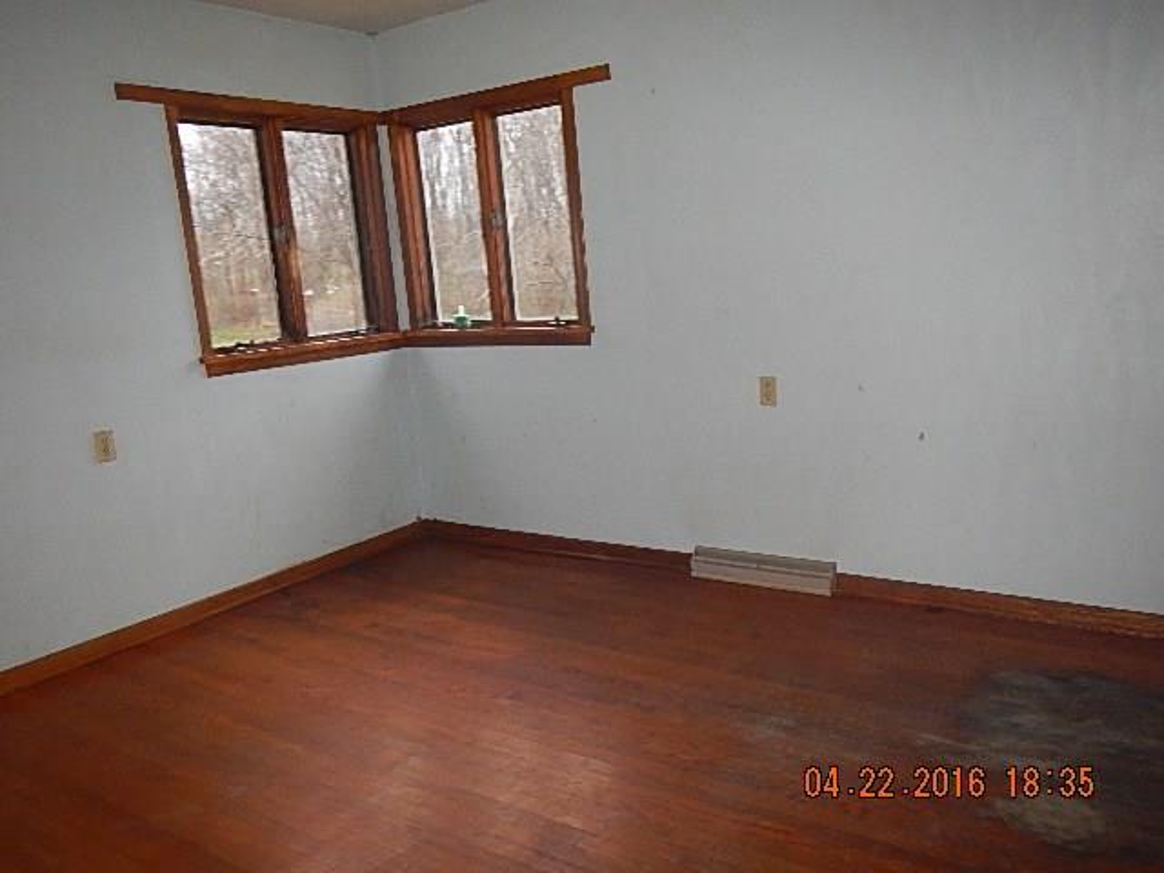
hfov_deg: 63.4
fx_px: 942
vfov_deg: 49.7
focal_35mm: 28
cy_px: 436
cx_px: 582
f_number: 3.9
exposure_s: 1/30
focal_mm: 5
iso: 400
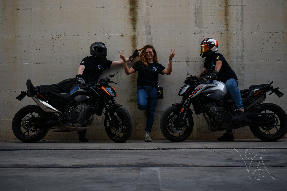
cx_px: 144
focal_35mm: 45
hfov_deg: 43.6
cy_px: 96
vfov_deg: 29.9
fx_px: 359
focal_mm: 30
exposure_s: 1/250
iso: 100
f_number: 4.5
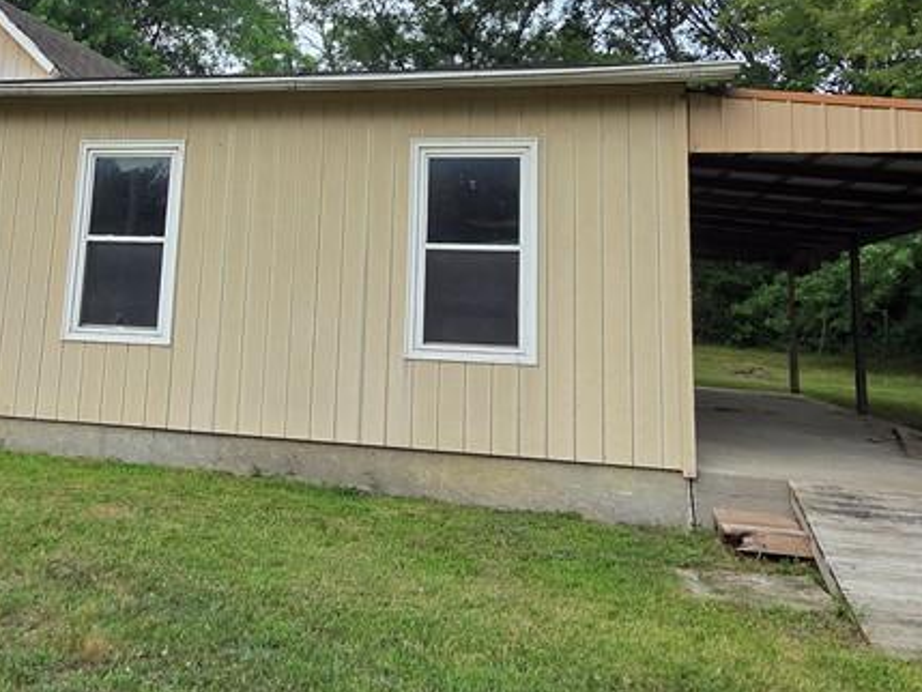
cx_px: 357
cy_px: 146
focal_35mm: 31
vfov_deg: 43.5
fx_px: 826
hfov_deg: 57.7
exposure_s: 1/1151
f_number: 2.2
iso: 50
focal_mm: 2.2
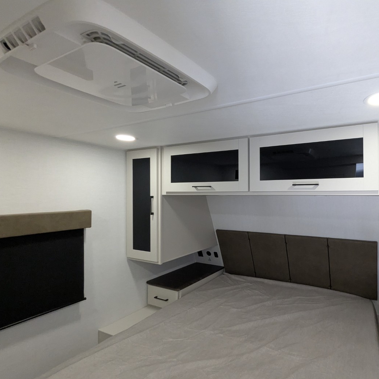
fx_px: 235
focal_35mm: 19
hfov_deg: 75.4
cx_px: 251
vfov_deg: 77.7
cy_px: 191
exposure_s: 1/146
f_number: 2.2
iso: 427
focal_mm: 2.35
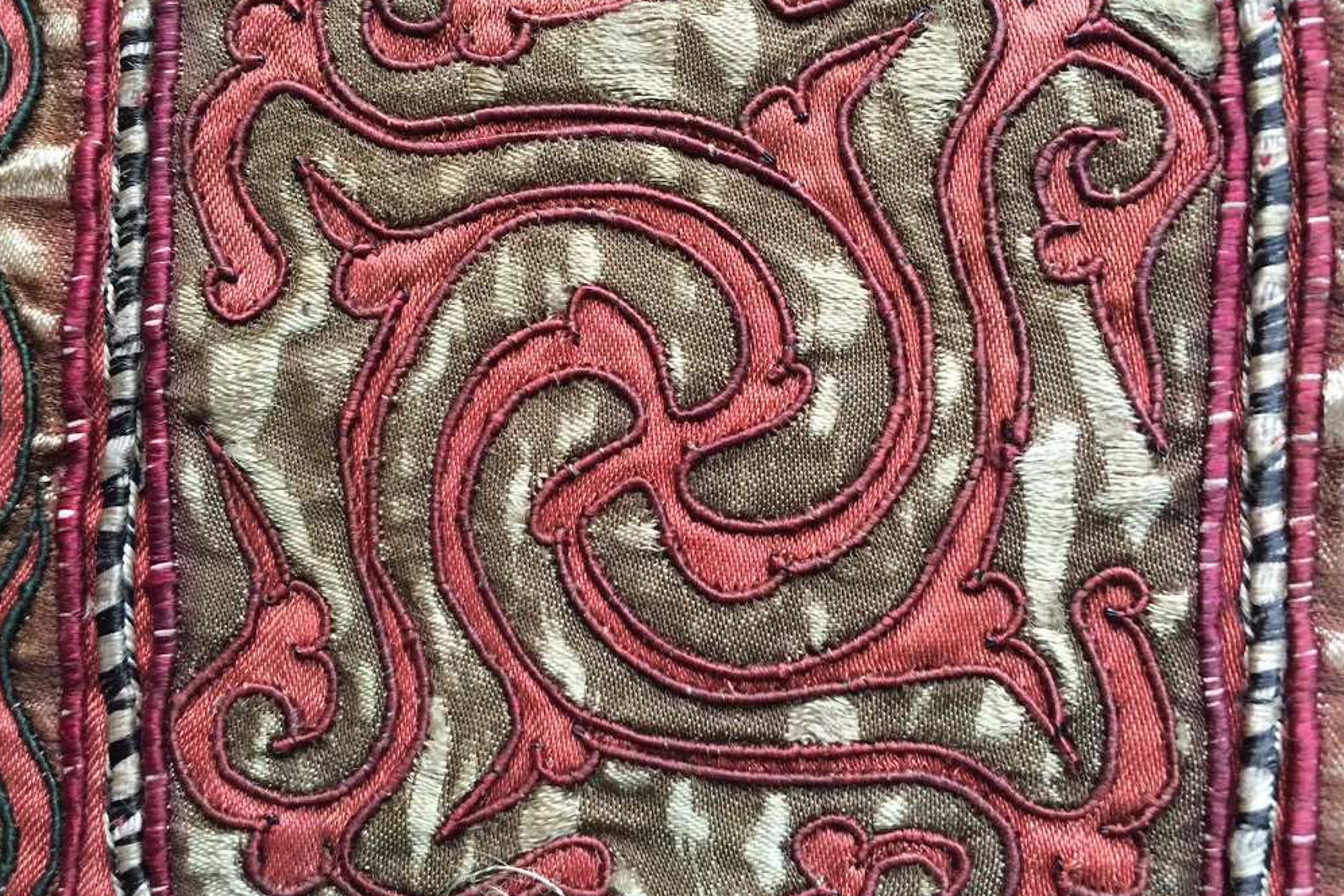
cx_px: 683
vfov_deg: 42.3
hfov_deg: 60.3
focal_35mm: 31
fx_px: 1157
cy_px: 437
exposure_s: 1/30
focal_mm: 4.15
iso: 125
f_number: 2.2
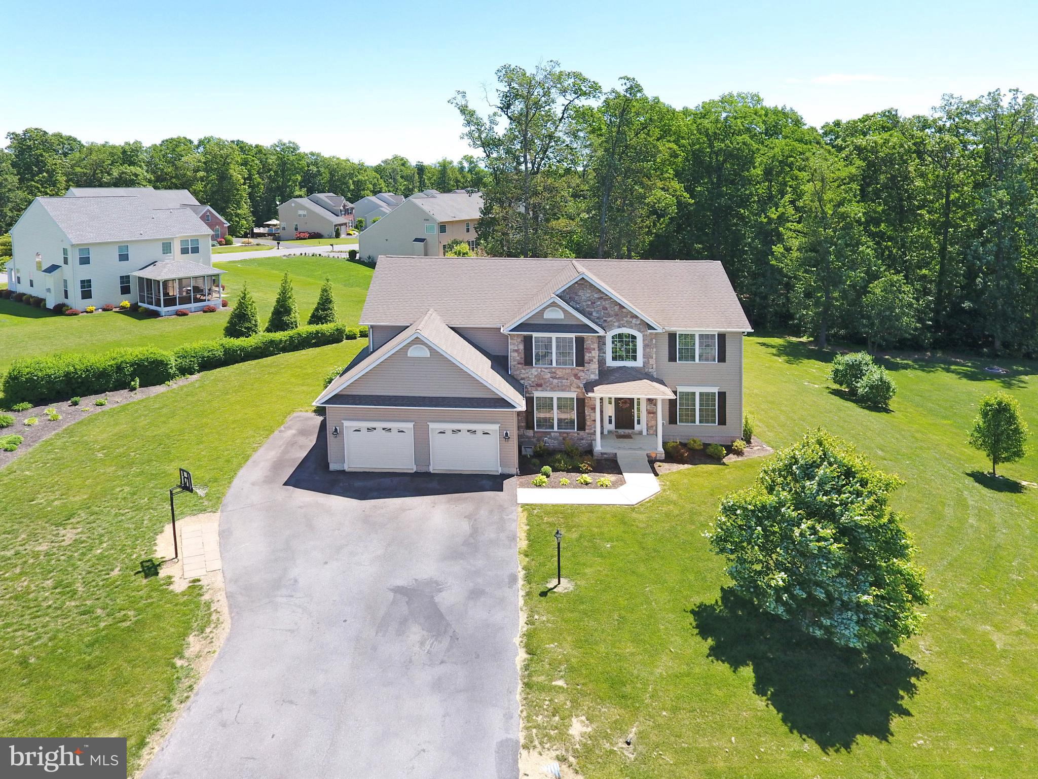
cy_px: 390
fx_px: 600
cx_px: 519
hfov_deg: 81.7
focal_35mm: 20
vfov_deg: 66.0
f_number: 2.8
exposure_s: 1/399
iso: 100
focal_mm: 3.61
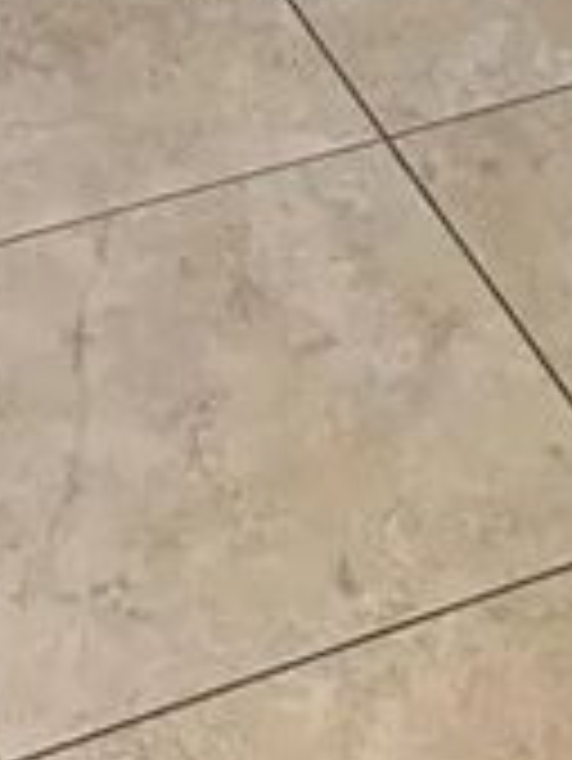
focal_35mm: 131
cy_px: -956
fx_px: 2883
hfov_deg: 11.3
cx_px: 468
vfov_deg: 12.4
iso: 160
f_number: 1.6
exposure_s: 1/60
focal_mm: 5.96
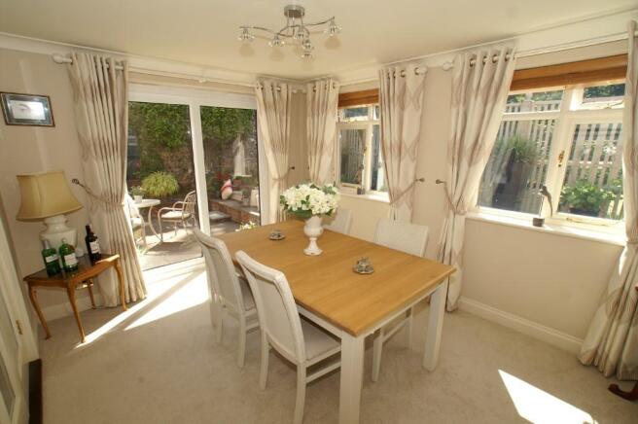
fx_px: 292
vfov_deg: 71.9
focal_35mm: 16
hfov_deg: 95.0
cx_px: 319
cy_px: 212
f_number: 7.1
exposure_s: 1/80
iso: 100
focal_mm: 11
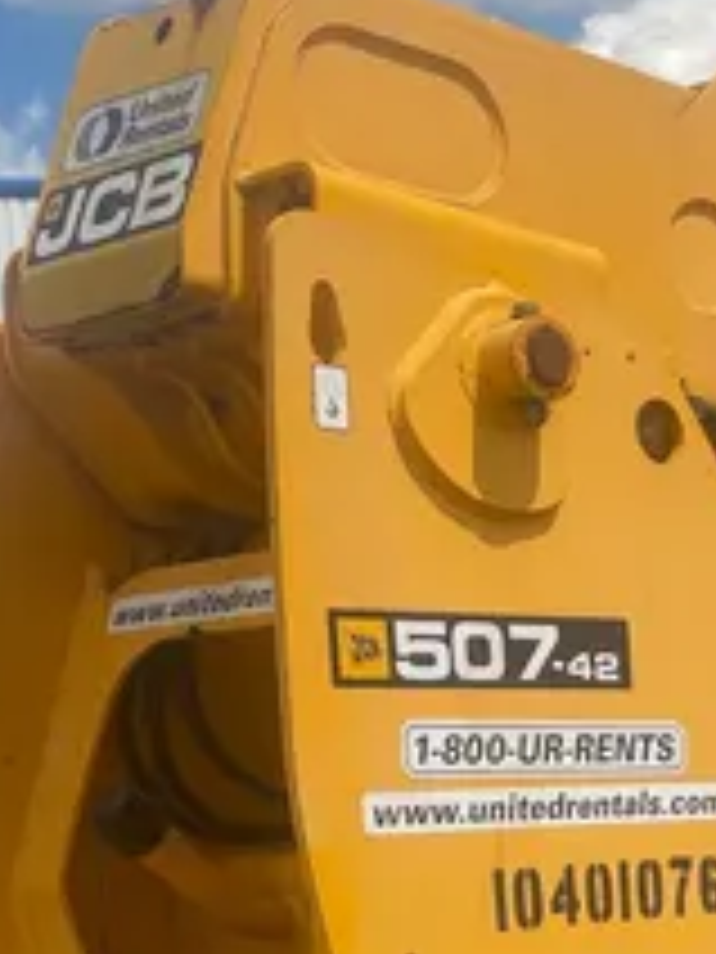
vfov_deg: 20.7
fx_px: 2482
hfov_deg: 15.4
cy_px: 1051
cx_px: 1009
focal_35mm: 90
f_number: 1.6
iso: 32
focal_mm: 4.2
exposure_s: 1/5291
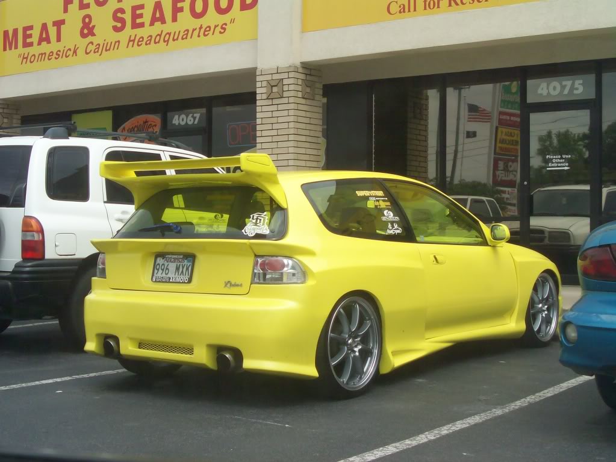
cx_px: 308
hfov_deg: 34.4
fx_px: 996
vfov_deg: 26.1
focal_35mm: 56
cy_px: 231
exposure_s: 1/242
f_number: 6
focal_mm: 9.4
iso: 80
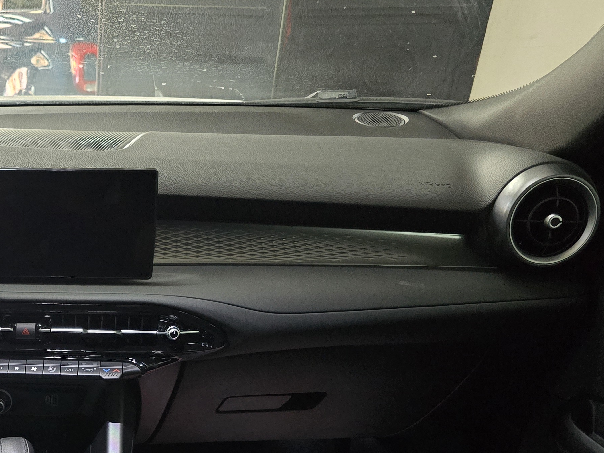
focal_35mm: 51
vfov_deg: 26.9
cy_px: 462
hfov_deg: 34.0
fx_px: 890
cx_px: -8
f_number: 1.7
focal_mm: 6.3
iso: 2000
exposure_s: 1/50
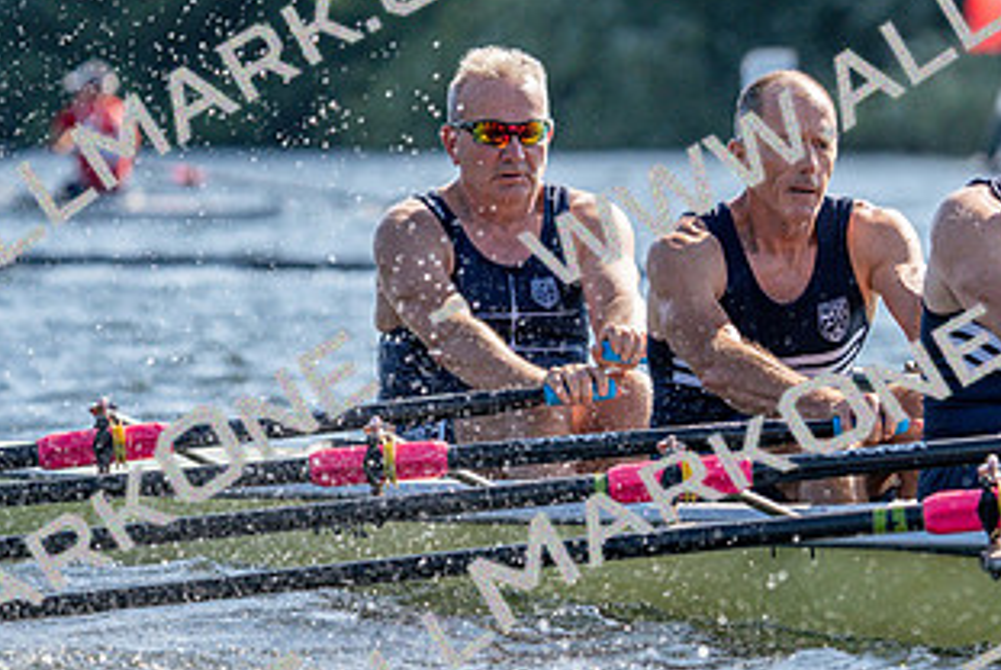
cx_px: 917
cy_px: 295
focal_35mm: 565
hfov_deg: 3.6
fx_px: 15724
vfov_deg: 2.4
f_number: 6.3
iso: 400
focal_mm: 303
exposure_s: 1/1600
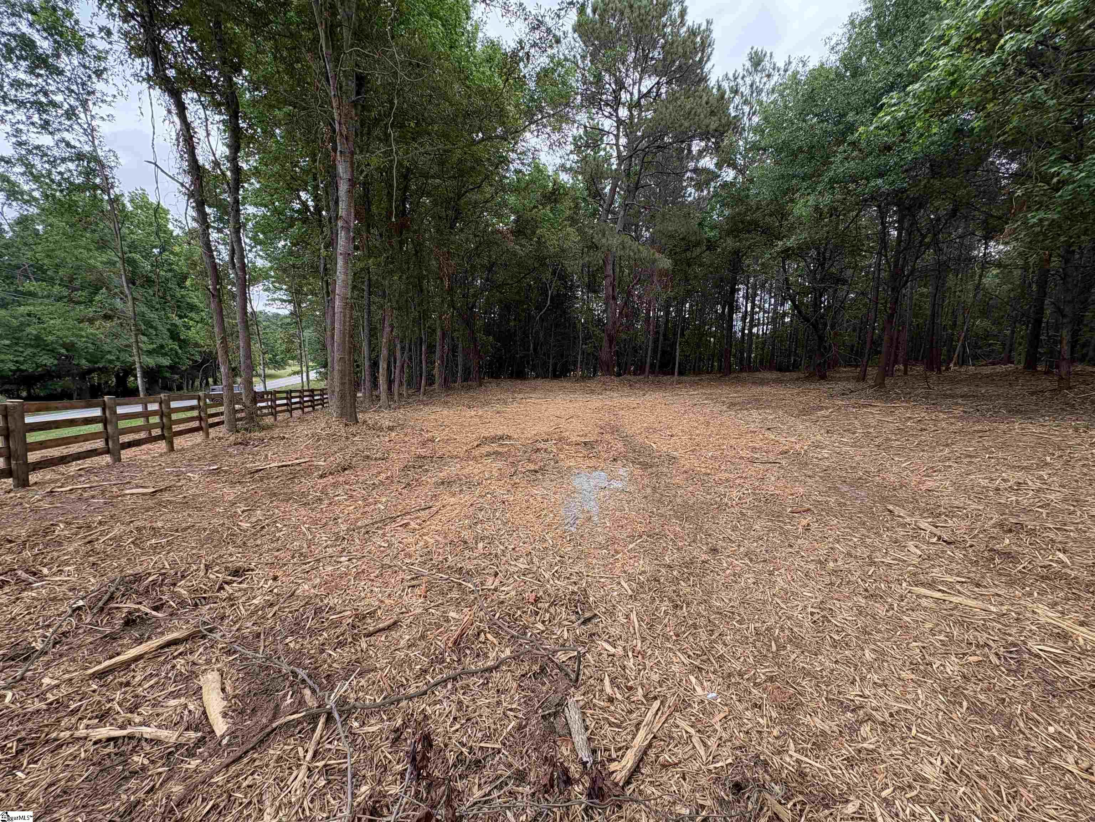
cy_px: 411
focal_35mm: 14
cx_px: 548
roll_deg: -1.4
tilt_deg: -6.5
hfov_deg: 102.1
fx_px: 443
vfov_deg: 85.7
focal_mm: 2.22
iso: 40
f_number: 2.2
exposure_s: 1/304
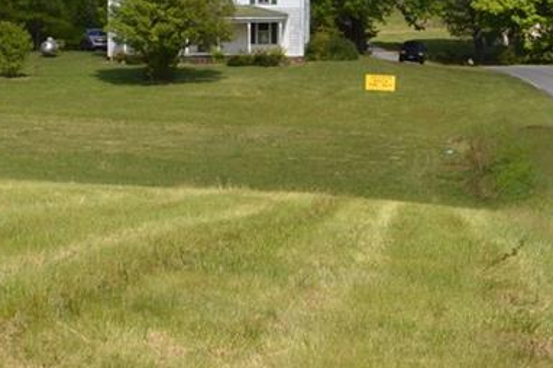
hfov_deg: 11.9
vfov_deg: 8.1
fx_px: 2594
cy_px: 85
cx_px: -129
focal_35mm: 169
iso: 100
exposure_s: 1/250
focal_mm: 42
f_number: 8
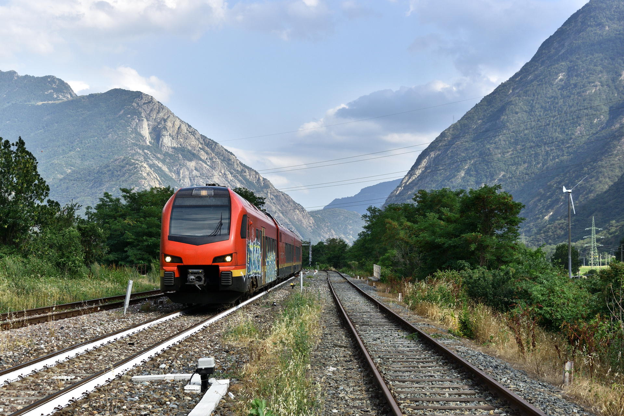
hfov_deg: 37.9
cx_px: 312
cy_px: 208
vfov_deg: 25.8
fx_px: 910
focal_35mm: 52
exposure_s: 1/640
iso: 200
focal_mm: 35
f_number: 5.6
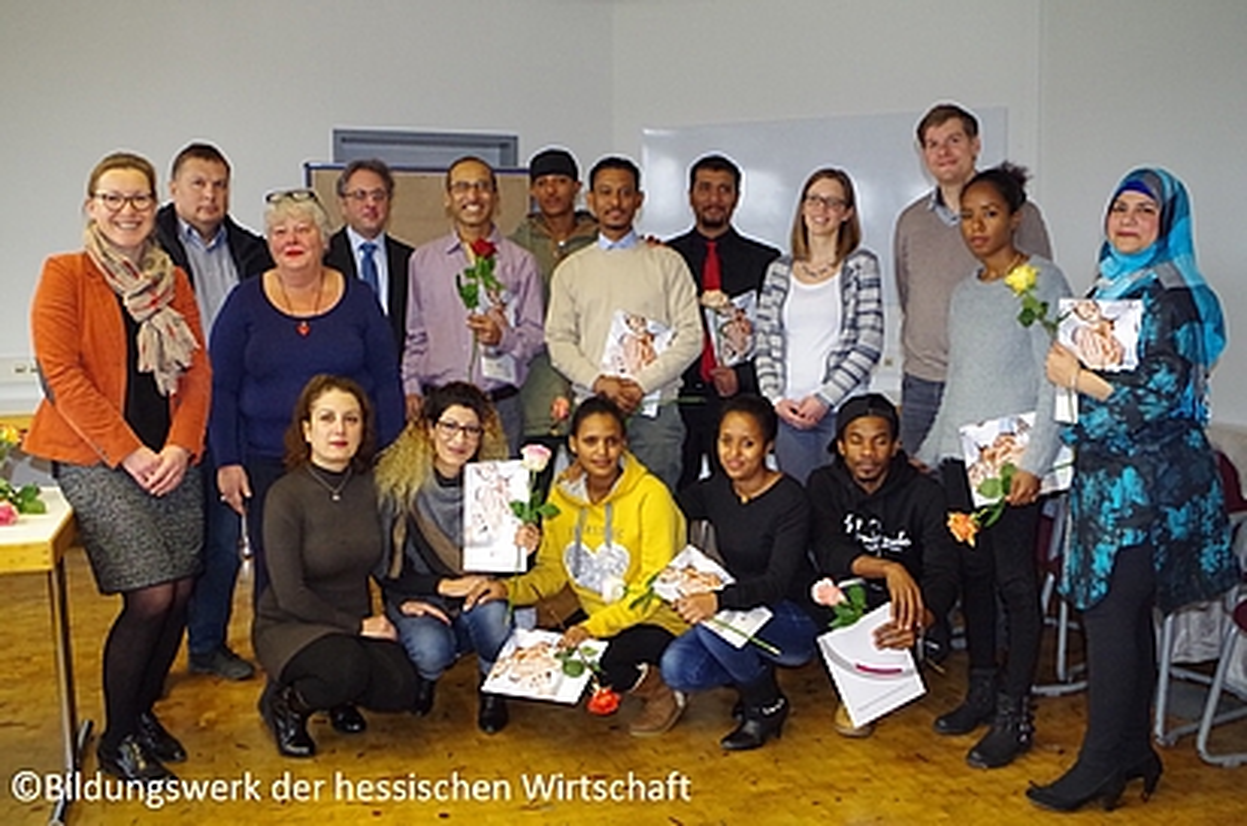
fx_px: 1072
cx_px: 624
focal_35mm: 31
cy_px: 413
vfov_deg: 42.2
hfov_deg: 60.4
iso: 3200
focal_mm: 21.25
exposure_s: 1/100
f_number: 4.5
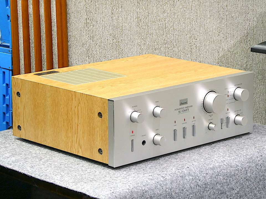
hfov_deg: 15.9
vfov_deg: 12.0
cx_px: 133
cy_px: 100
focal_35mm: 124
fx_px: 953
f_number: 5.2
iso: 200
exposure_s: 1/6
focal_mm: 22.3
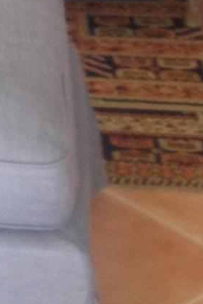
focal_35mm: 173
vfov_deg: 11.3
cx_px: -334
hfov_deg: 7.3
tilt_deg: -16.3
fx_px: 1462
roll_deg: +4.9
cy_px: -177
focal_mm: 4.28
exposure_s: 1/20
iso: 64
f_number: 2.4
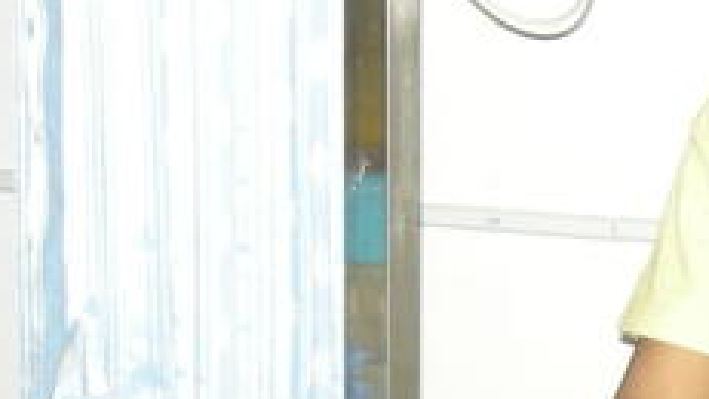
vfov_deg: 6.6
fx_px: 3422
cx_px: 592
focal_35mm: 182
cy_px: 585
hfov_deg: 11.8
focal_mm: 8.5
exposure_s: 1/60
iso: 129
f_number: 2.9
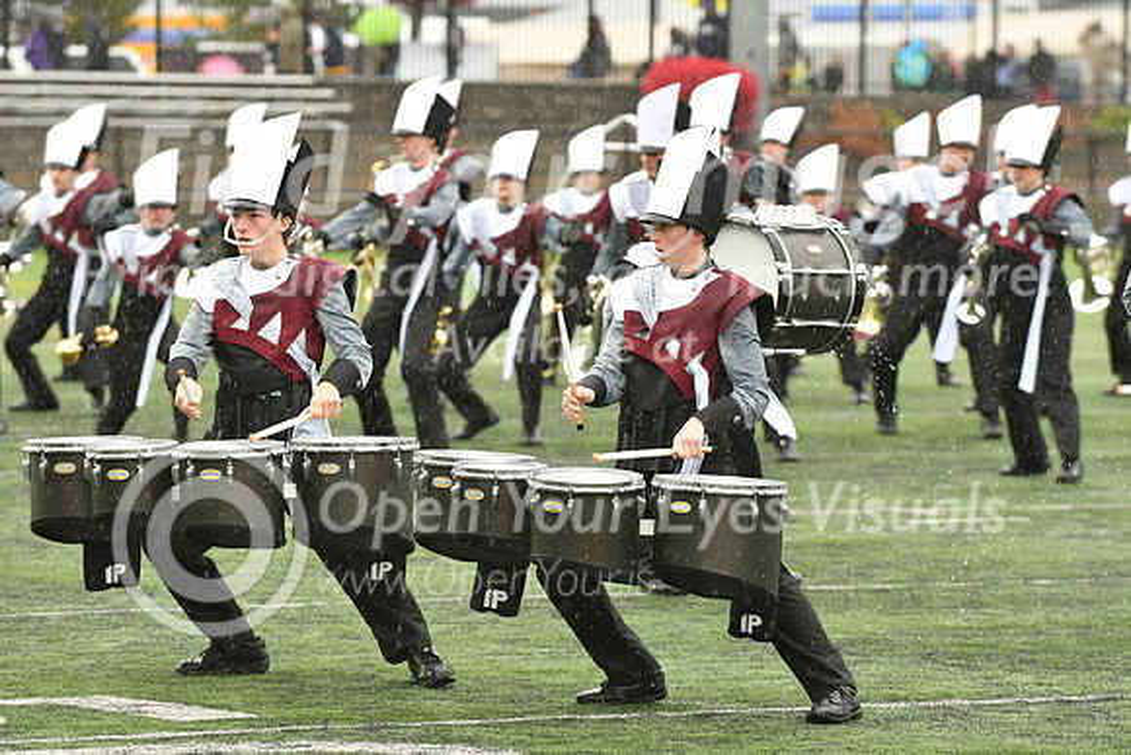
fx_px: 7306
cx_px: 566
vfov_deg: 5.9
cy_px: 378
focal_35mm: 232
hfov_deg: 8.9
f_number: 4
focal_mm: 155
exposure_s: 1/400
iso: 1000
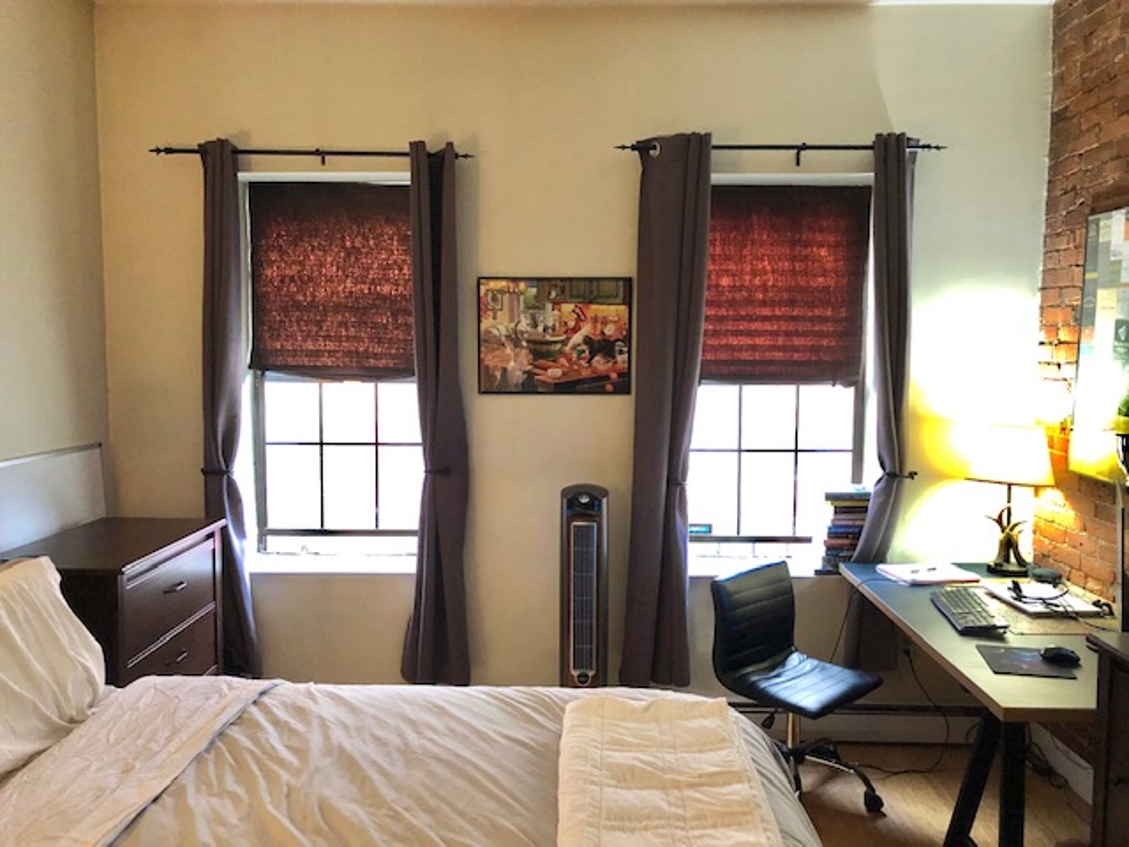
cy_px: 424
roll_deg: -0.6
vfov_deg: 49.7
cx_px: 564
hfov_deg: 63.4
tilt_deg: -4.7
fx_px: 913
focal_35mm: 28
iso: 80
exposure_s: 1/5
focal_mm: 3.99
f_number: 1.8
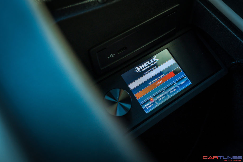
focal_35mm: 35
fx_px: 236
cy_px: 81
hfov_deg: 54.5
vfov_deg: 37.8
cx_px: 122
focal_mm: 35
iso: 250
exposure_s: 1/40
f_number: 7.1
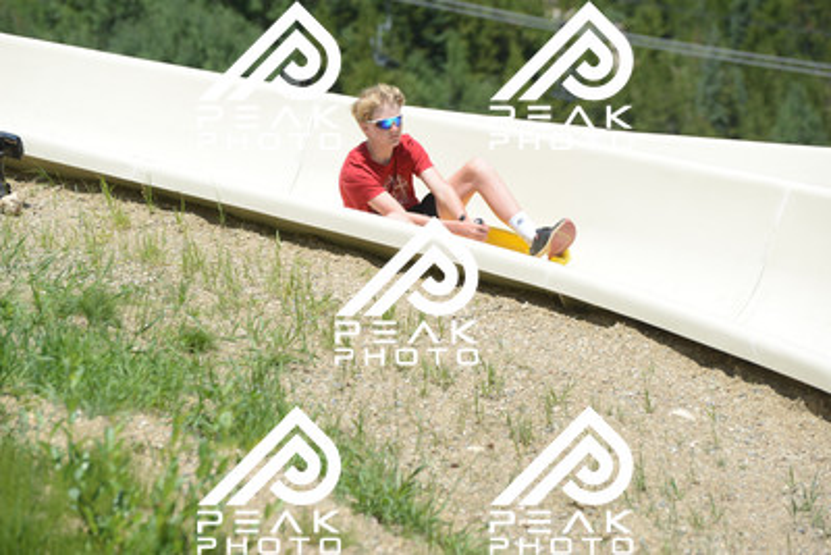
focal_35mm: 195
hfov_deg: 10.5
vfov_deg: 7.0
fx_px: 4503
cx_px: 416
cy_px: 278
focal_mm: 195
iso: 450
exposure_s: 1/1250
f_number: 6.3
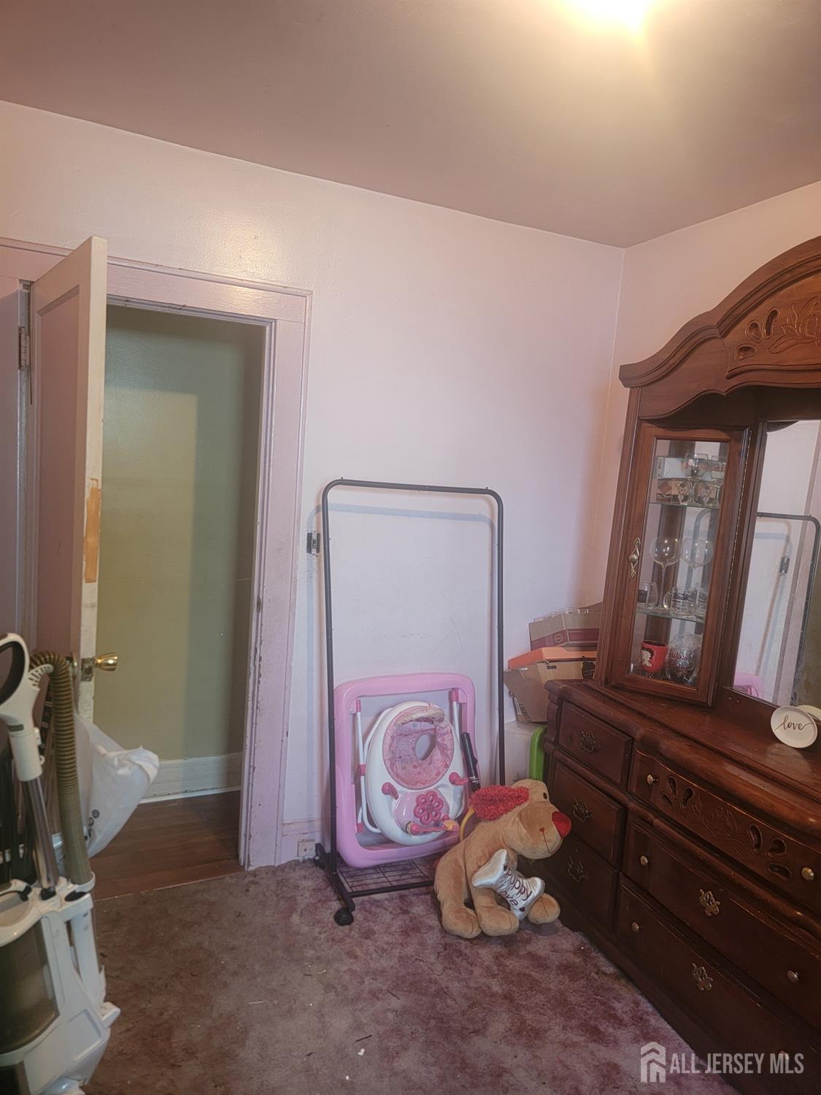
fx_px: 759
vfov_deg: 71.6
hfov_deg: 56.8
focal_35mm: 24
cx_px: 410
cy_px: 548
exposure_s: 1/40
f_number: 1.8
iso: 250
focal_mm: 6.7
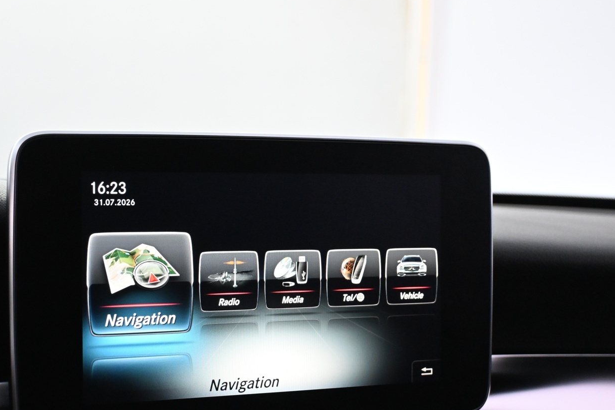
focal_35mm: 62
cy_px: 255
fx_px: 1065
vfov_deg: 21.8
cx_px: 248
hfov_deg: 32.1
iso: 3200
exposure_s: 1/60
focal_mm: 31.5
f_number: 5
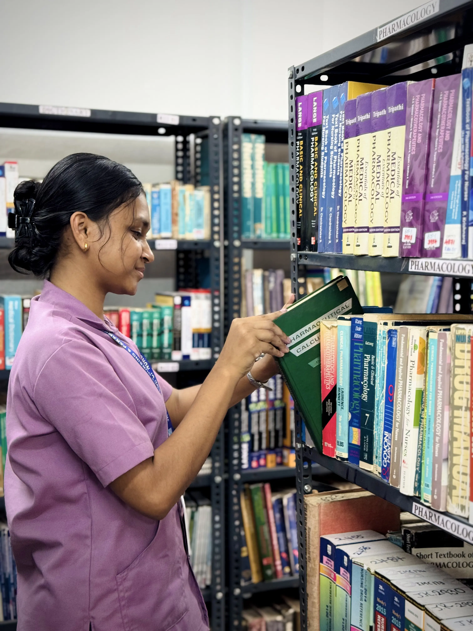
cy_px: 316
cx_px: 236
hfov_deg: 30.3
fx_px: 875
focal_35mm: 48
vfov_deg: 39.7
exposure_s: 1/33
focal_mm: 6.76
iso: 250
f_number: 1.78
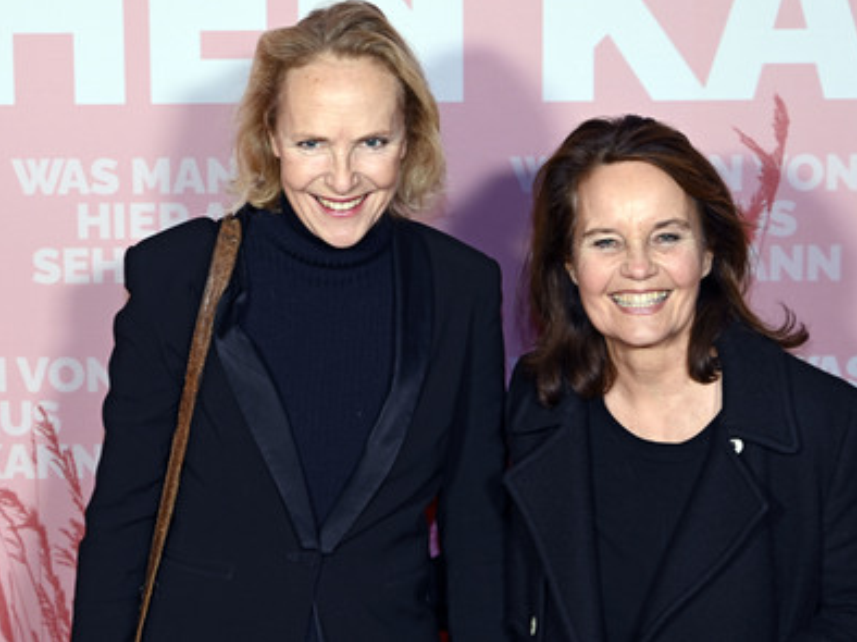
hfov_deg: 25.3
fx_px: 1905
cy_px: 318
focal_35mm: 77
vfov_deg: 19.1
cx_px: 451
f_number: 4
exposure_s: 1/100
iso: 500
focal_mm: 70
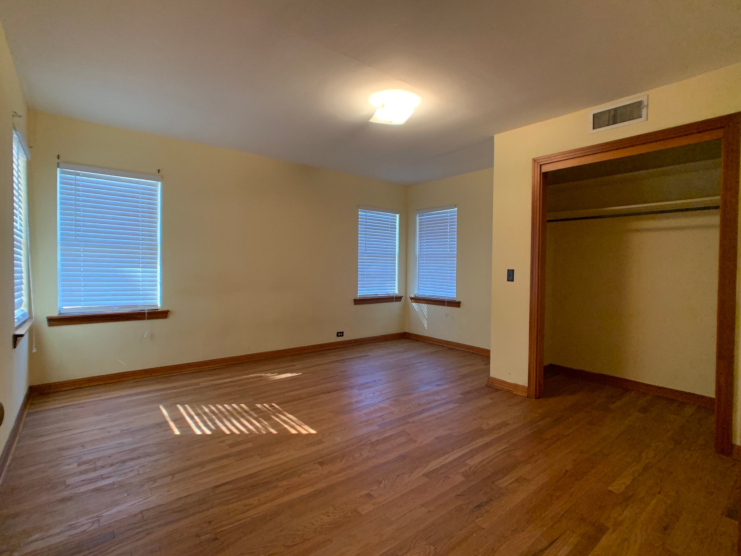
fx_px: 557
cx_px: 370
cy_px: 278
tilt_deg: -0.4
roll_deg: -1.0
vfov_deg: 53.1
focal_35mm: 26
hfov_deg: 67.3
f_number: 1.8
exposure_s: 1/60
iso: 400
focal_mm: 4.25
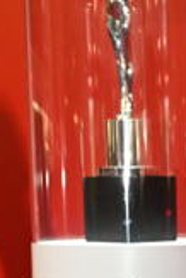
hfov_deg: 6.3
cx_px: 307
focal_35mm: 216
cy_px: 528
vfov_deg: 9.0
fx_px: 1670
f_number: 4.5
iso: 1600
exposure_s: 1/160
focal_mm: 34
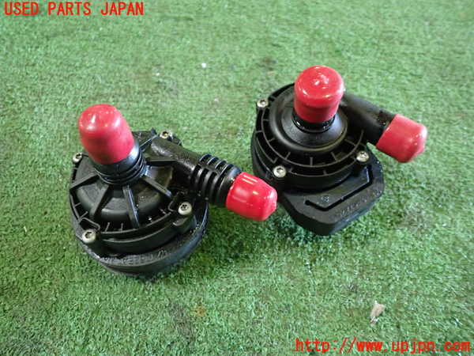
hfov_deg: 60.0
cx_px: 237
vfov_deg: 46.8
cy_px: 178
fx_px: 411
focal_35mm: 30
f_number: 2.3
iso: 500
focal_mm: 5.4
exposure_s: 1/30
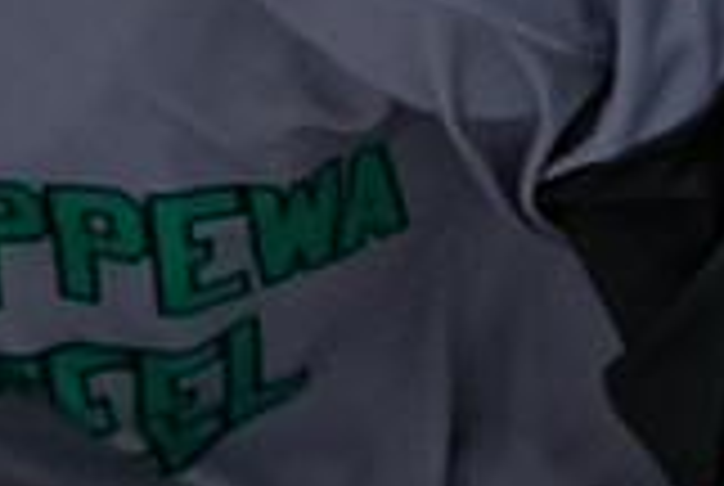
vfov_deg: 1.0
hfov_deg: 1.5
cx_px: -181
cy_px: -392
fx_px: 26918
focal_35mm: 1336
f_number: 3.5
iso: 2500
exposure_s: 1/800
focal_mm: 200
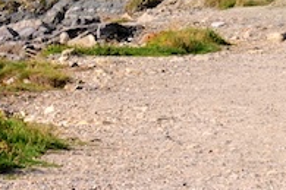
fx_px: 3090
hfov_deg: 5.2
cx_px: -345
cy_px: -25
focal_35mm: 389
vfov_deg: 3.5
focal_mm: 56
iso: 200
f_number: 9
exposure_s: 1/320
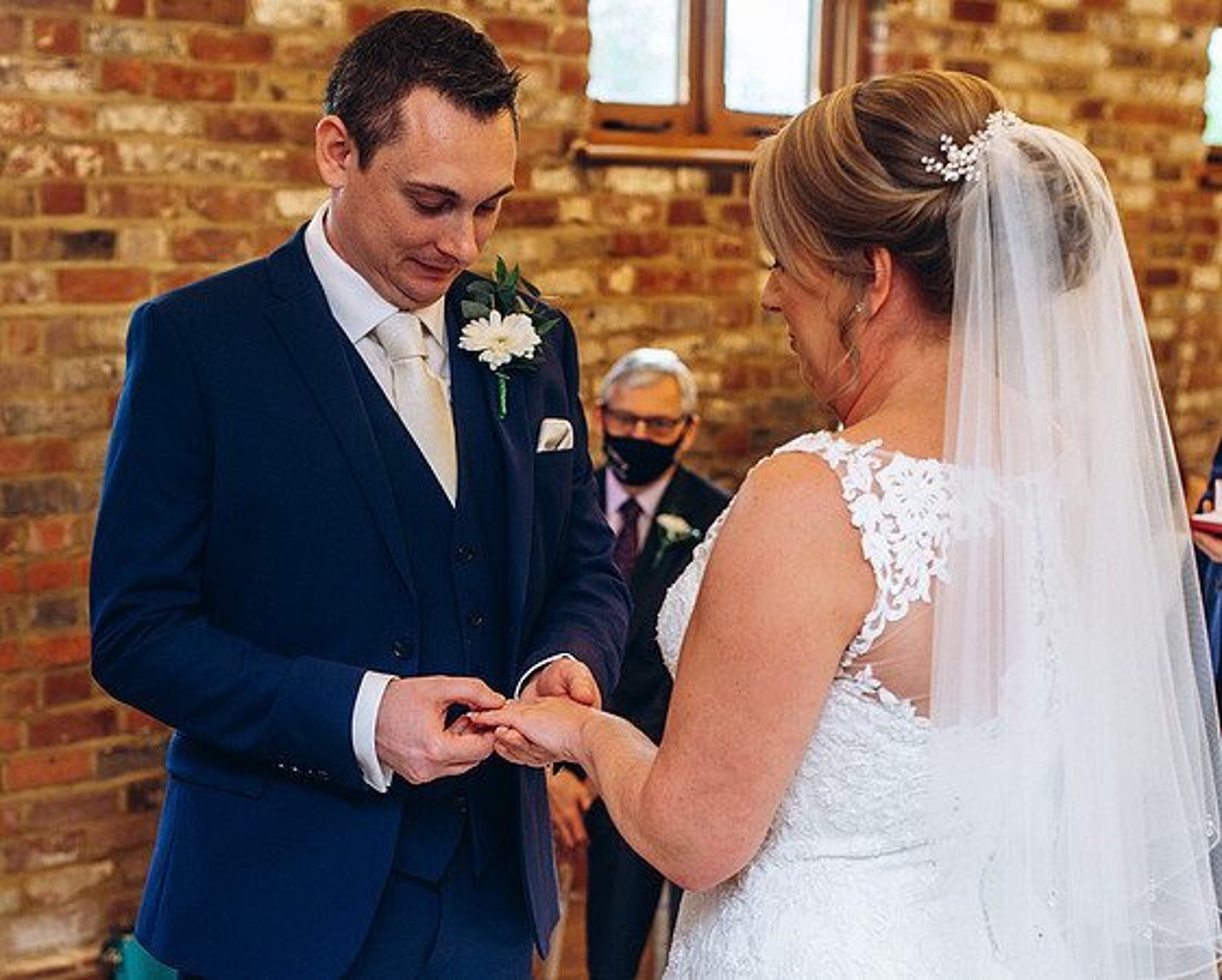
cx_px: 524
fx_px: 2404
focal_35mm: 66
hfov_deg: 28.5
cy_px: 722
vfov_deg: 22.8
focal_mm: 35
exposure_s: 1/100
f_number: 2.8
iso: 200
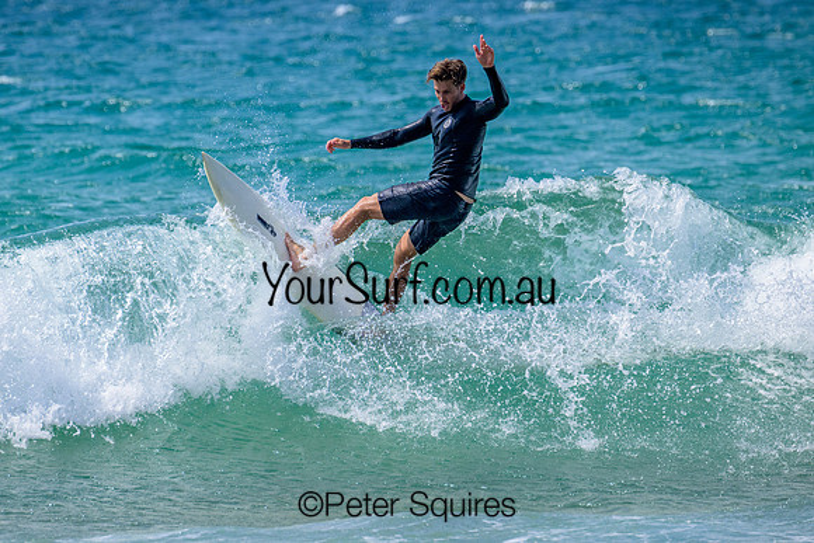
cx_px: 359
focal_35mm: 681
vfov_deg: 2.0
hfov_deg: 3.0
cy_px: 303
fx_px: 15407
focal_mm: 610
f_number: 11
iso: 1250
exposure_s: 1/2000
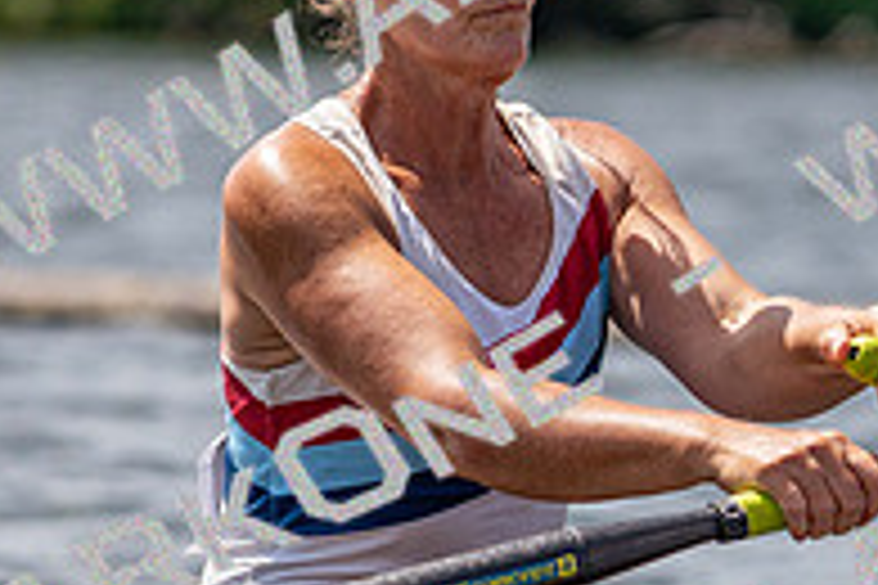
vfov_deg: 1.8
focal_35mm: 750
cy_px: 299
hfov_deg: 2.7
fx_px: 18290
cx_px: 468
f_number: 5.6
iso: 250
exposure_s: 1/2000
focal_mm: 252
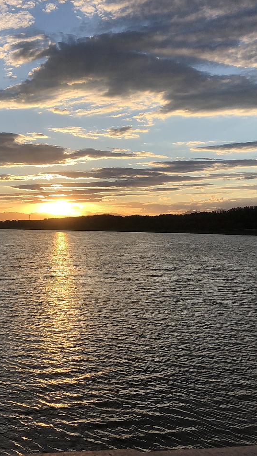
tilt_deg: +0.9
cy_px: 227
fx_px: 496
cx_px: 2
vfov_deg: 49.4
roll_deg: -0.3
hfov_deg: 27.4
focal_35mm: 41
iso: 20
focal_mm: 3.99
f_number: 1.8
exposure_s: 1/1779
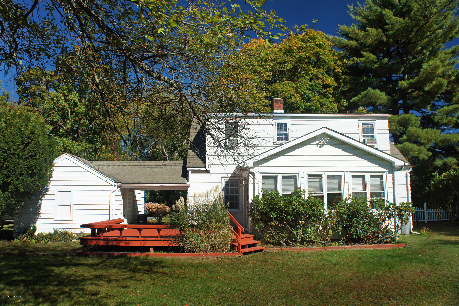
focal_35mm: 27
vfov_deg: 47.9
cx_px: 230
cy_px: 153
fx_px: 344
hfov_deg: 67.4
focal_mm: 18
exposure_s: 1/200
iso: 200
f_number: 7.1
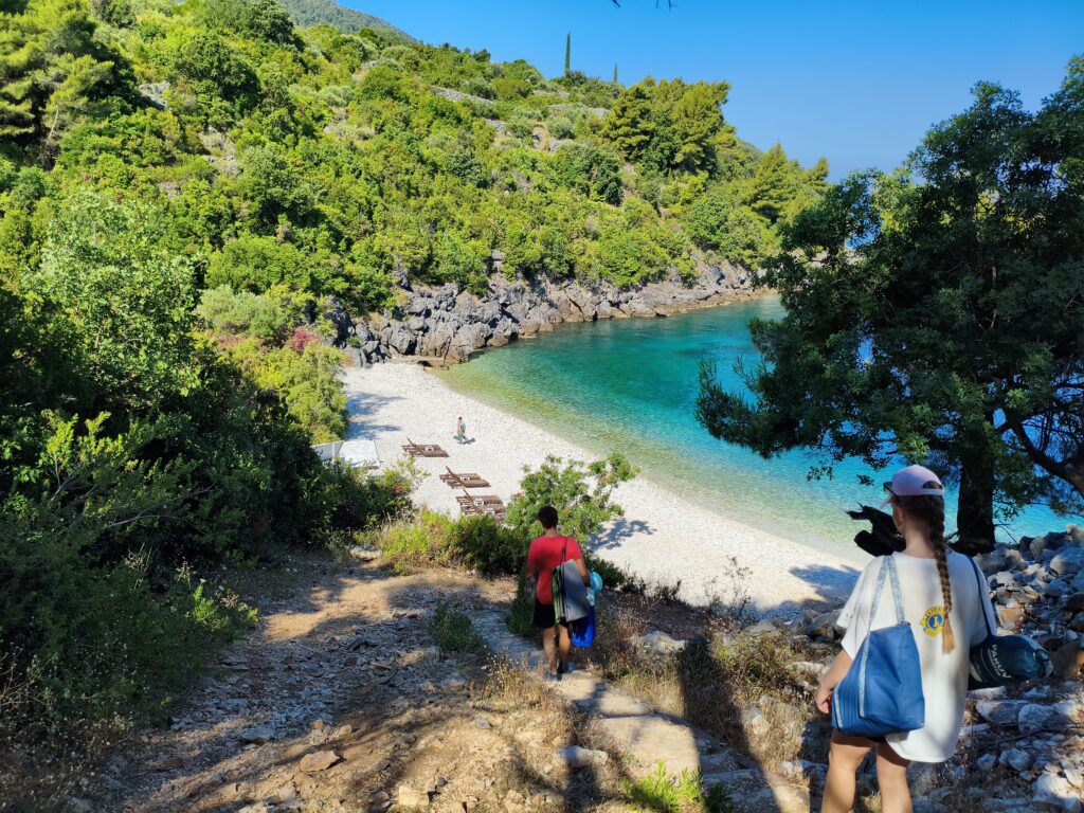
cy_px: 406
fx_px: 814
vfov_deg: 53.1
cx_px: 542
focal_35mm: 26
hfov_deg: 67.3
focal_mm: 4.94
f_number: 1.5
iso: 80
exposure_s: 1/3424
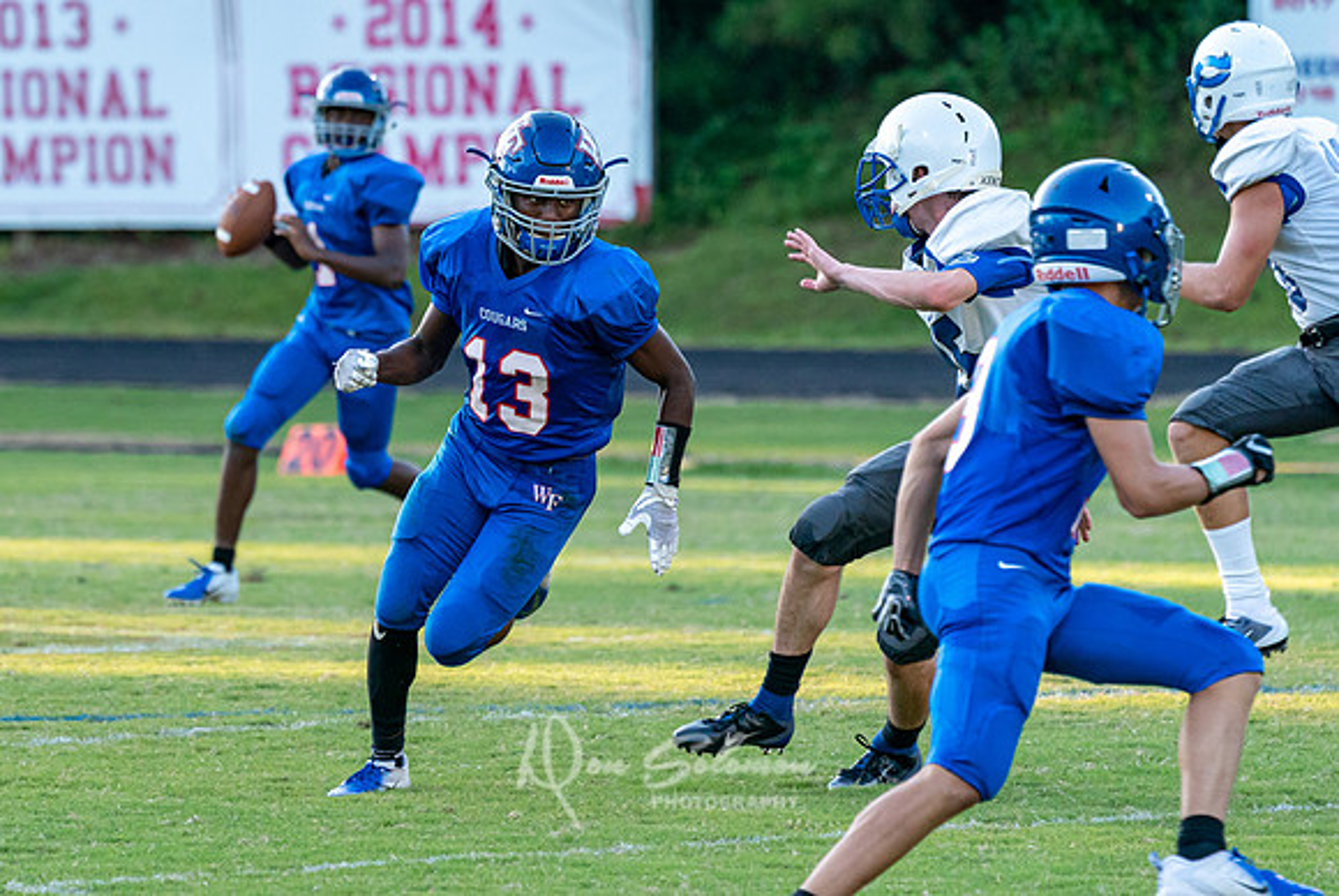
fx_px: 14972
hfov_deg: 5.1
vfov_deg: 3.4
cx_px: 372
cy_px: 439
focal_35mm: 402
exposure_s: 1/1000
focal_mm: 271
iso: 2500
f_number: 5.6
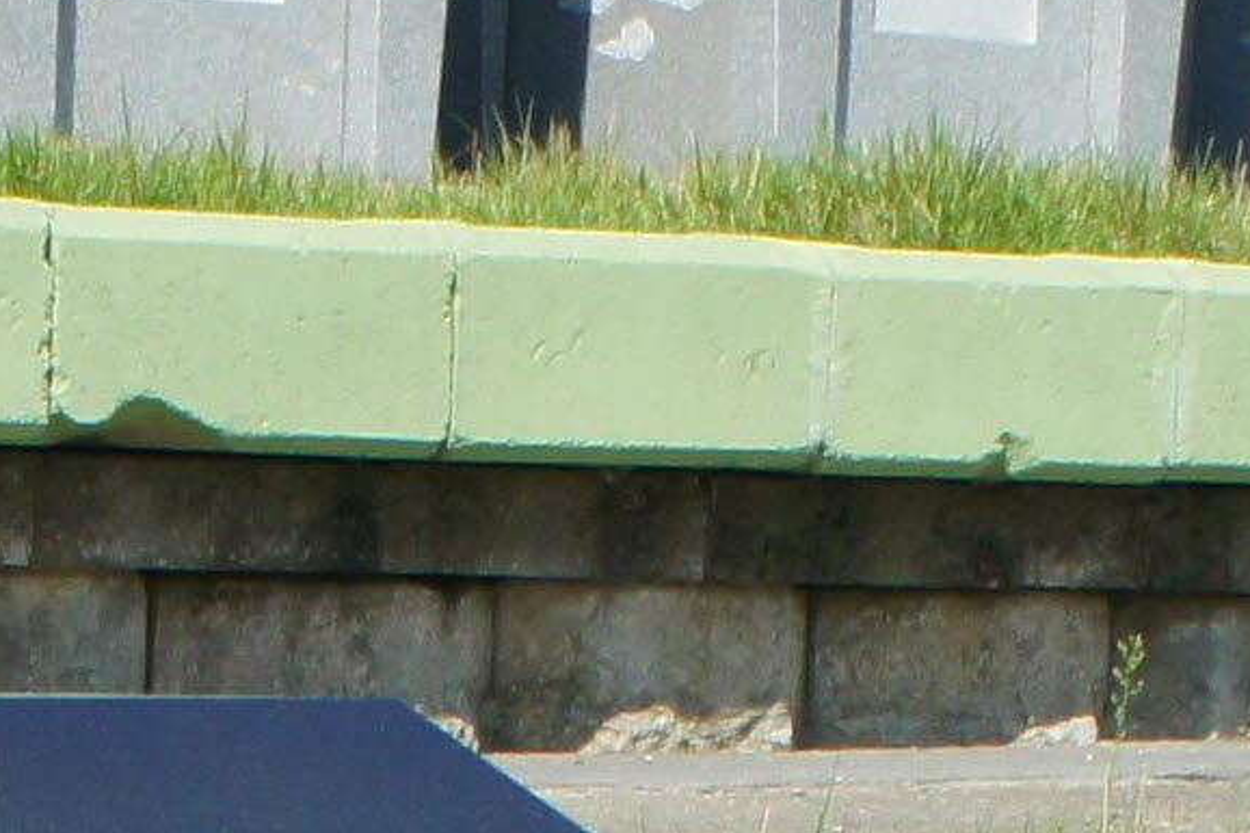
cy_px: 2549
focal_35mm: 262
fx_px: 9094
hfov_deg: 7.9
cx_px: 355
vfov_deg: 5.0
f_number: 11
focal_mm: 22
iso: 200
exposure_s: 1/250
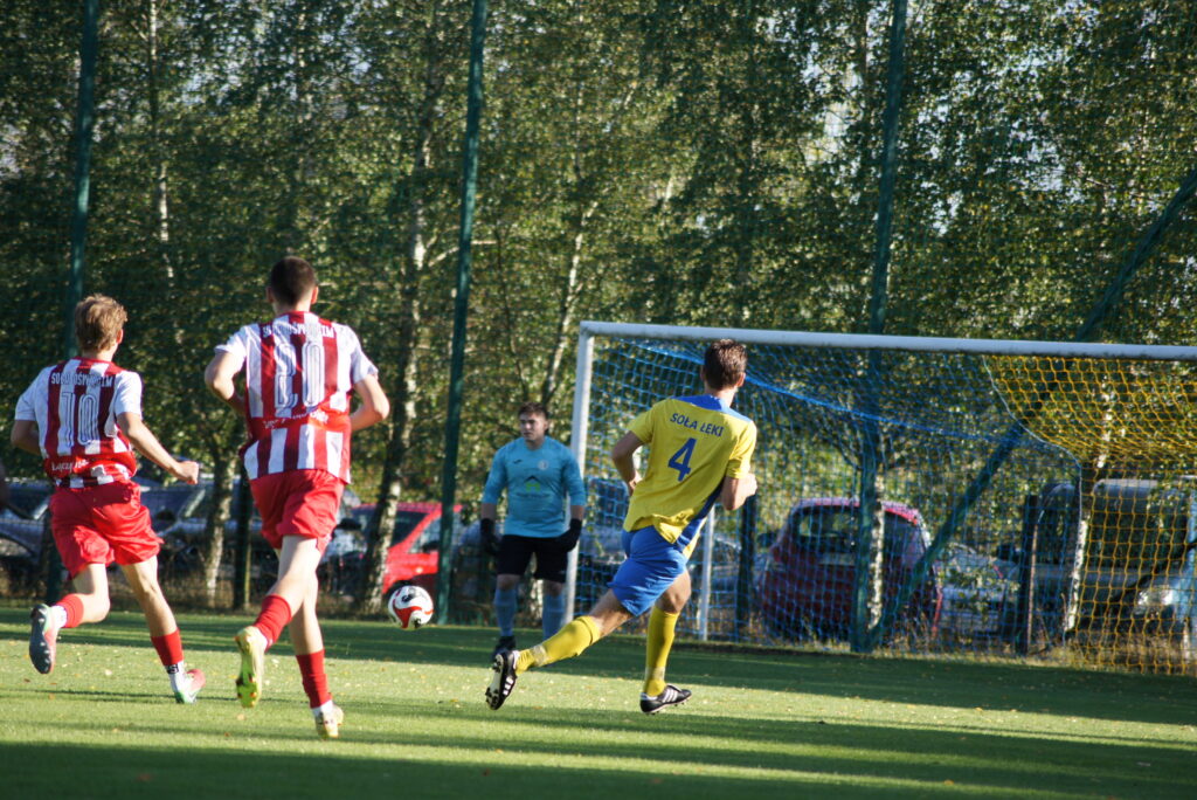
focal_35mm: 240
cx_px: 598
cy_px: 400
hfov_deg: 8.6
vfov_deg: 5.7
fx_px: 7984
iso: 250
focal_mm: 160
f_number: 5
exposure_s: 1/500
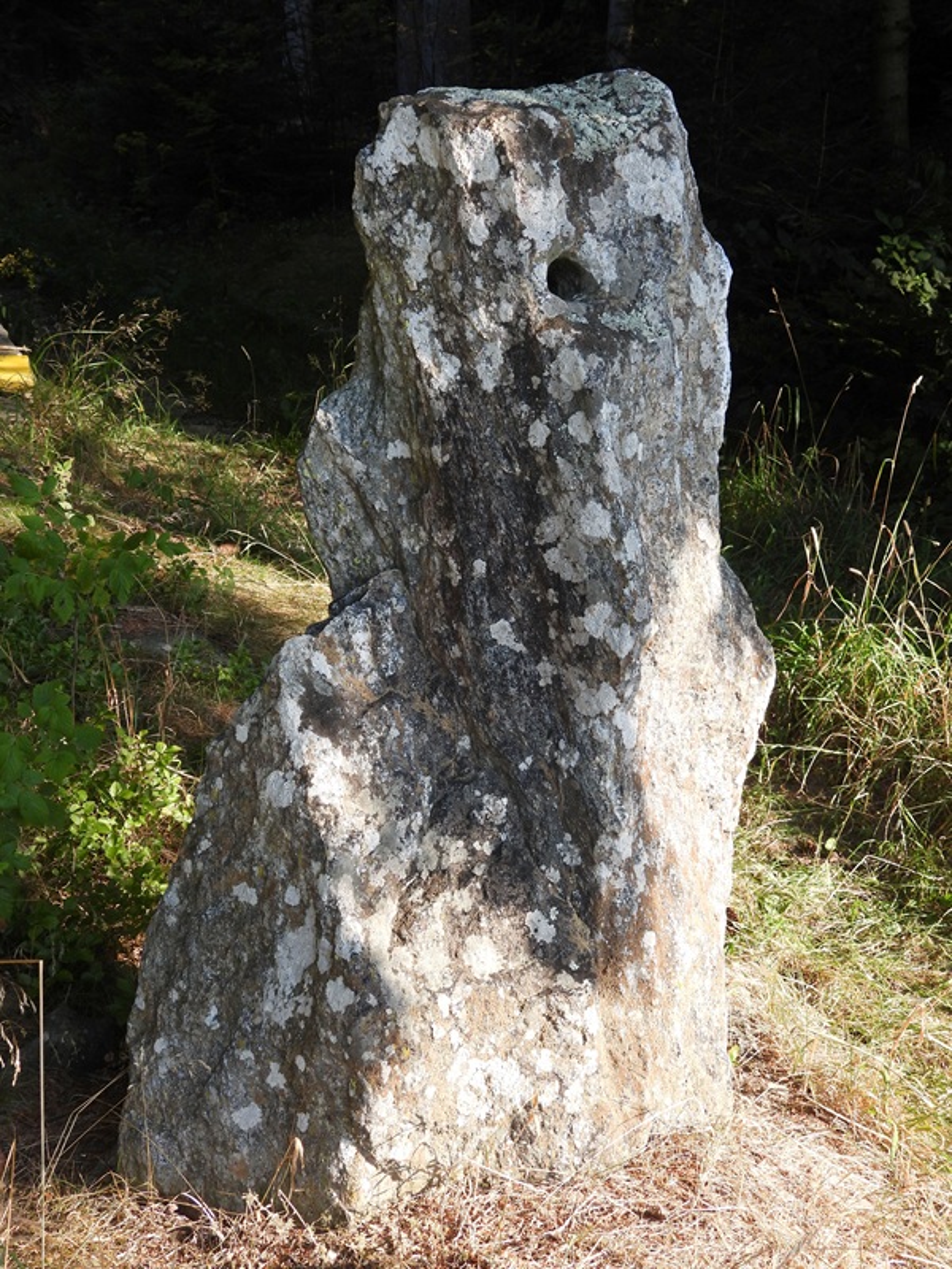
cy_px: 634
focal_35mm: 47
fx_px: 1723
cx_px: 476
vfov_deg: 40.4
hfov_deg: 30.9
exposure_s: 1/320
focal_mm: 8.4
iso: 100
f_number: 3.2
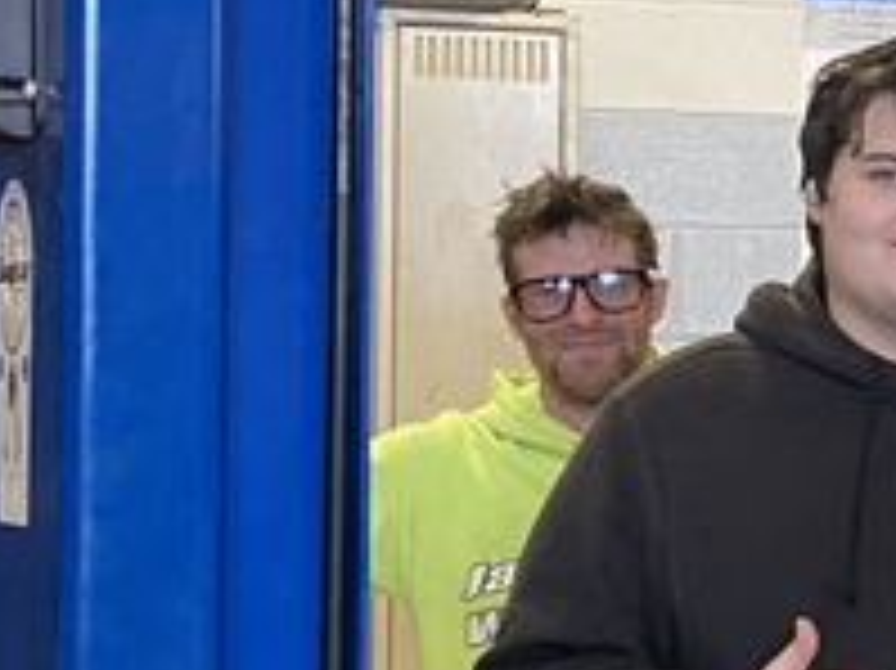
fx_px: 3466
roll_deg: -1.1
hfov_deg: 12.7
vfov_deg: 11.0
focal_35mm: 134
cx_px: 1864
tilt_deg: -1.1
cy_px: 418
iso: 125
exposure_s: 1/60
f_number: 1.8
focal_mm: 4.25
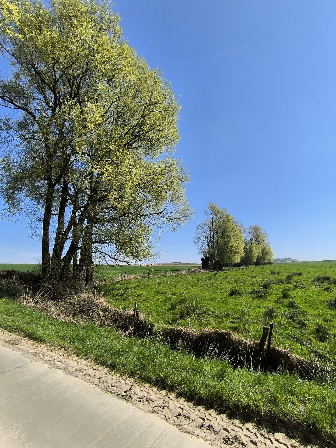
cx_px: 168
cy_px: 224
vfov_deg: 94.5
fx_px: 207
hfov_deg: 78.1
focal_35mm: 16
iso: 50
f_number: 2.2
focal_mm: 1.65
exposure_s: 1/2141
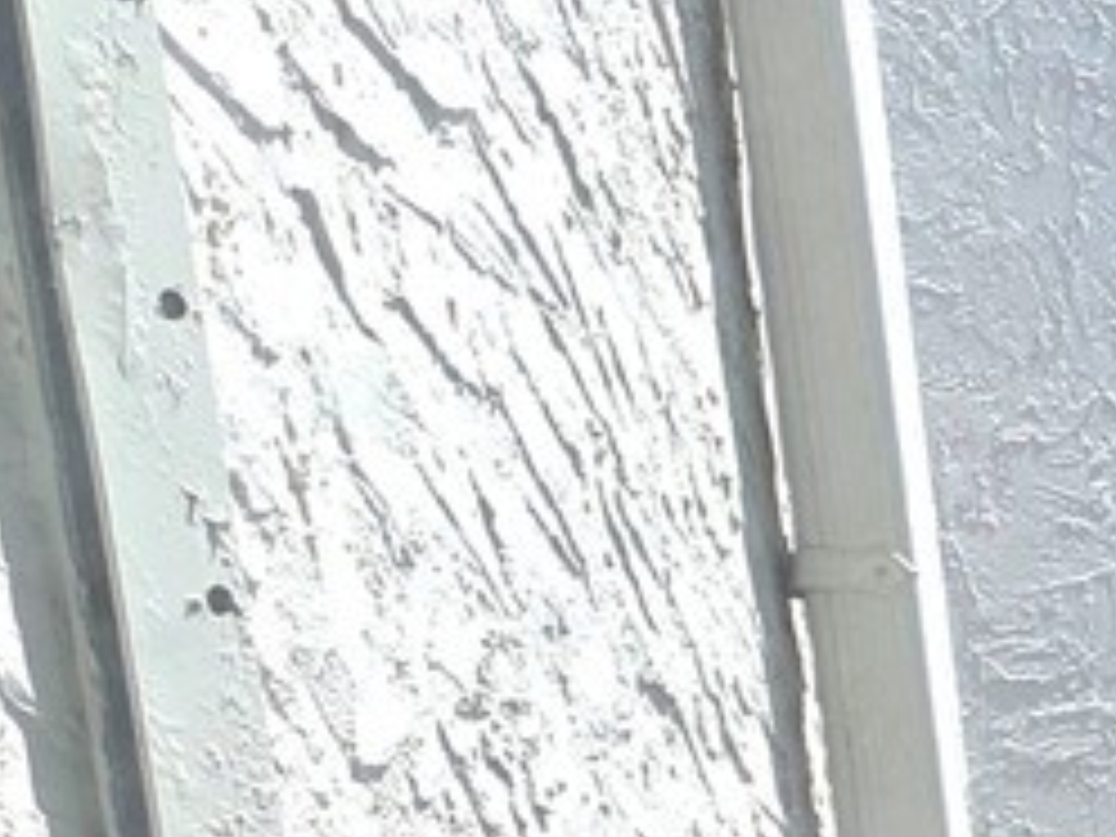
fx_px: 2708
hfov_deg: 13.6
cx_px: 2902
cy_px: 1278
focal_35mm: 84
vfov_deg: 16.0
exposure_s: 1/2000
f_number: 1.9
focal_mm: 2.2
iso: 50
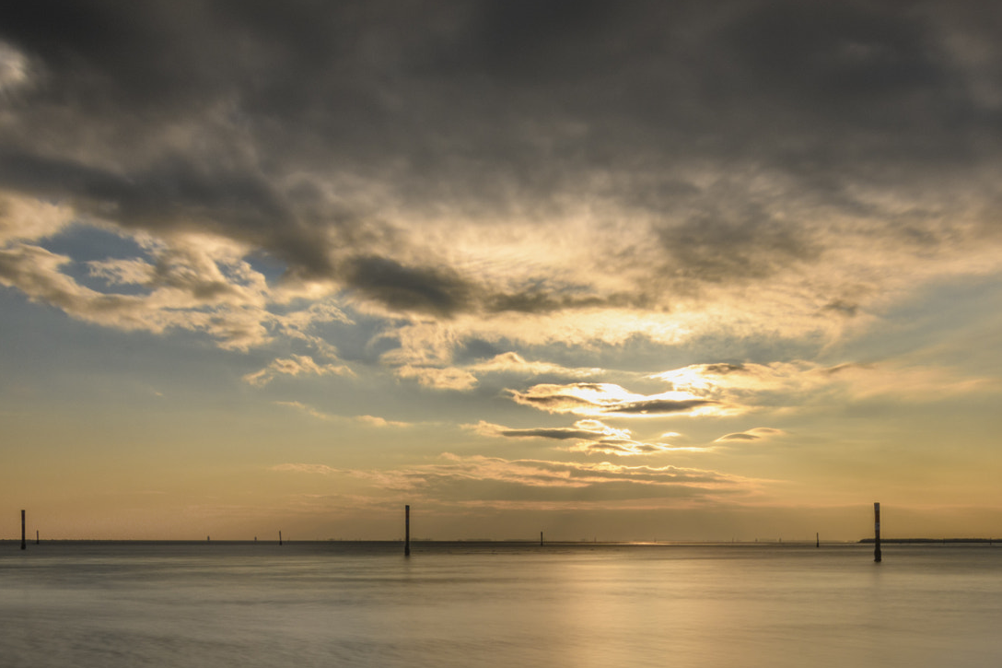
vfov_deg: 37.9
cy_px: 601
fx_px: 904
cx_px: 673
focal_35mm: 32
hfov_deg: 56.7
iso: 100
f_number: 16
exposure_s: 8
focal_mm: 11.5
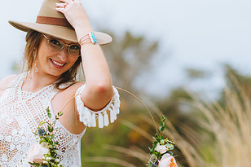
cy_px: 152
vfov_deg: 8.2
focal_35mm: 167
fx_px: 1164
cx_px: 55
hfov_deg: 12.3
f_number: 2
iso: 320
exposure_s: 1/1000
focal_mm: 85
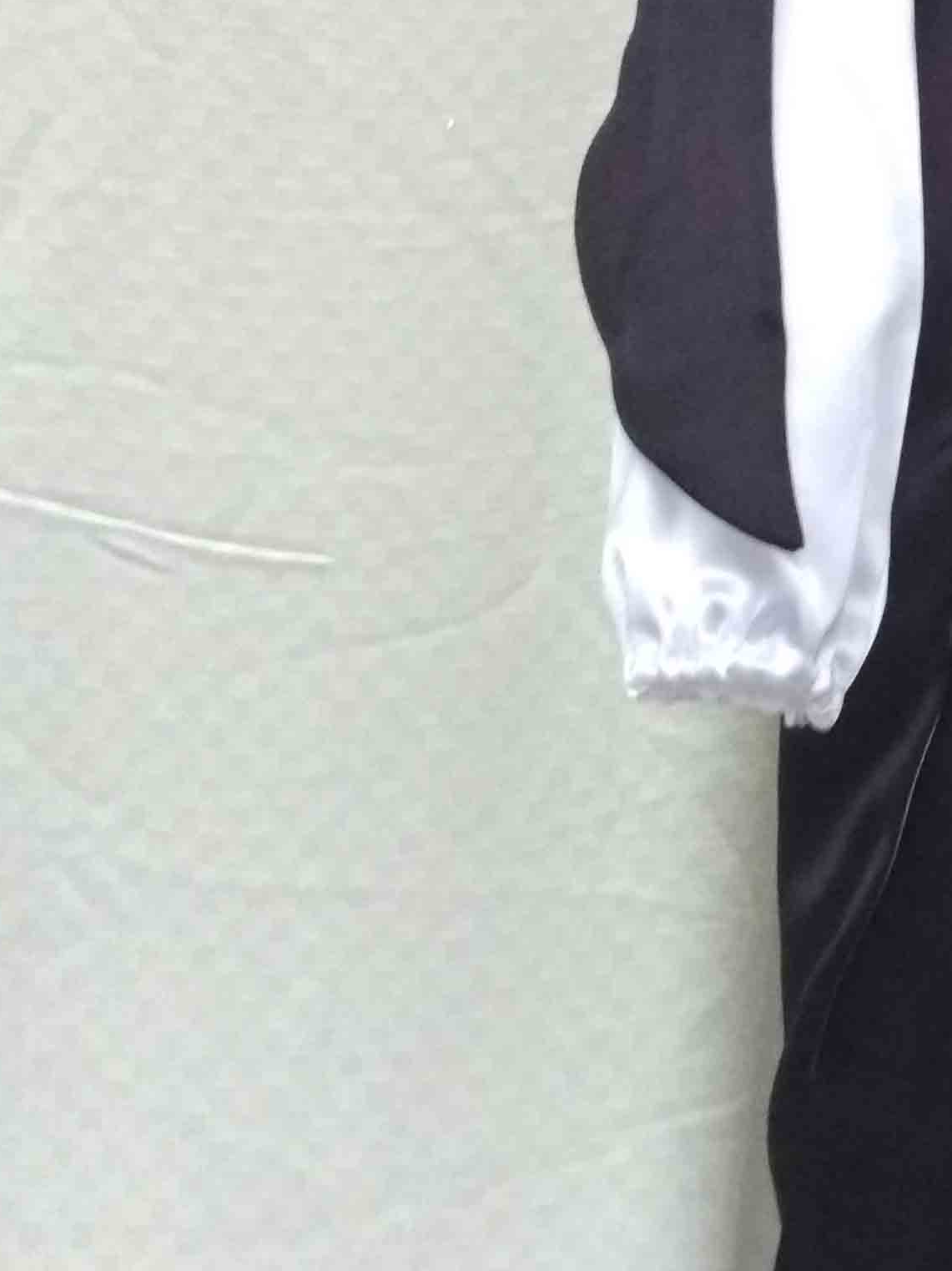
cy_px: 684
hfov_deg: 17.3
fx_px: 3008
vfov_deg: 23.8
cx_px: 1103
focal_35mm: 82
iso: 1133
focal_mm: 4.12
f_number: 2
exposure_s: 1/14
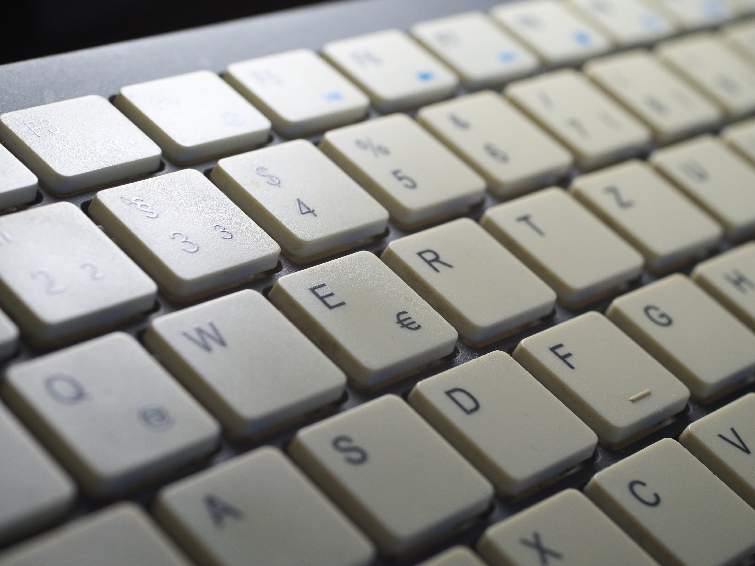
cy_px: 283
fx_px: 1789
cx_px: 375
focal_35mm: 82
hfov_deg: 23.8
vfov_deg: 18.0
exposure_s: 1/20
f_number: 5.6
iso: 400
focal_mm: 50
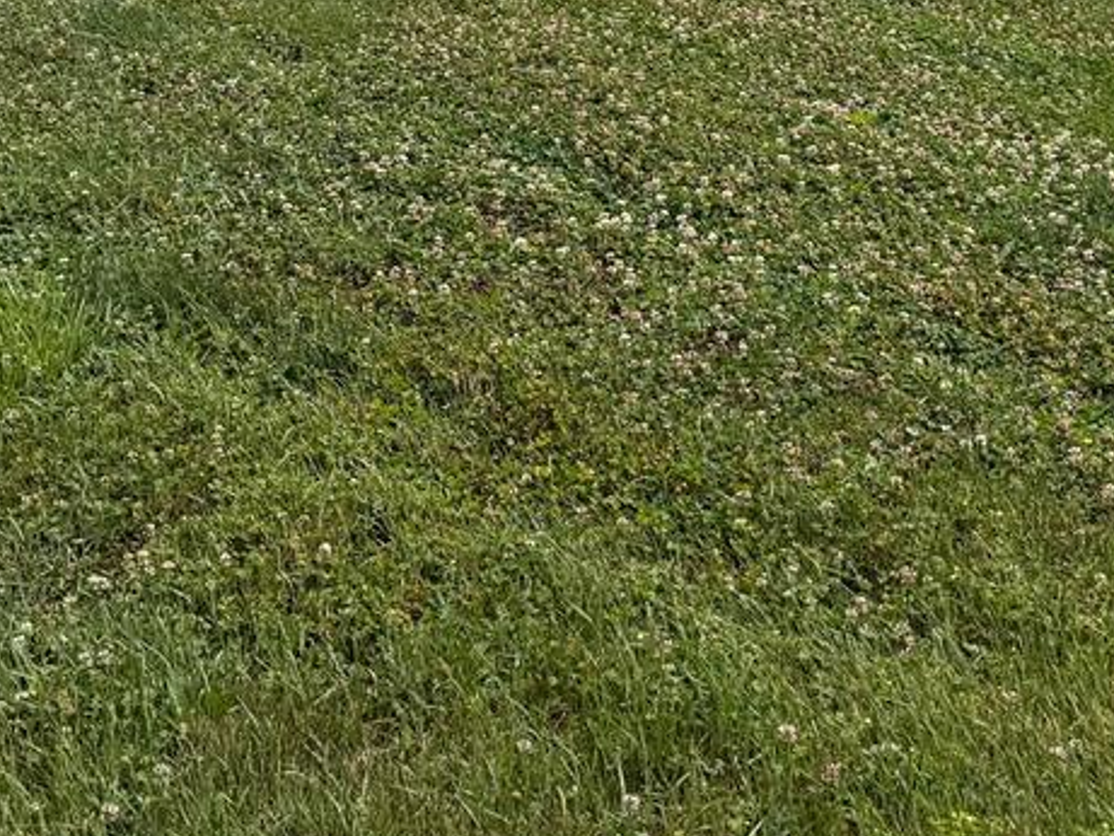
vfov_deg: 18.3
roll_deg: +0.2
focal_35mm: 75
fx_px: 2414
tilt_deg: +4.4
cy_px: -261
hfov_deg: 25.9
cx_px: 452
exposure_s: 1/8130
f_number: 1.78
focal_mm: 6.76
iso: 80
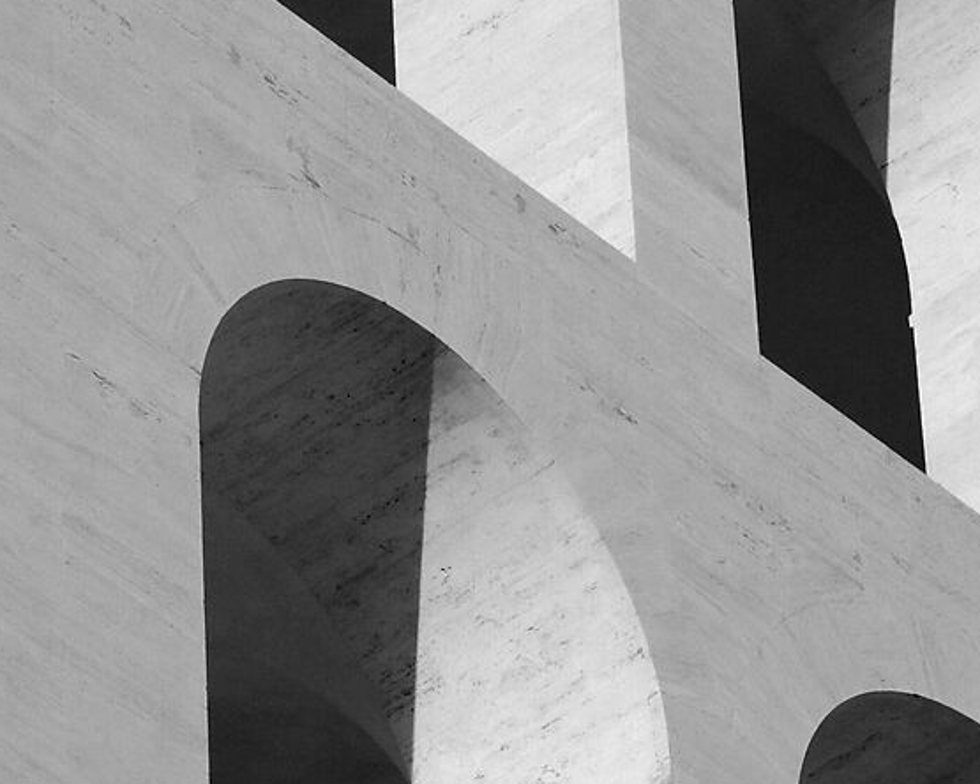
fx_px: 9890
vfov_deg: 4.5
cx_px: -53
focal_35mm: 341
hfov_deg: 5.7
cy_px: -309
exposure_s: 1/1000
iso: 800
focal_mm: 56
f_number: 5.6
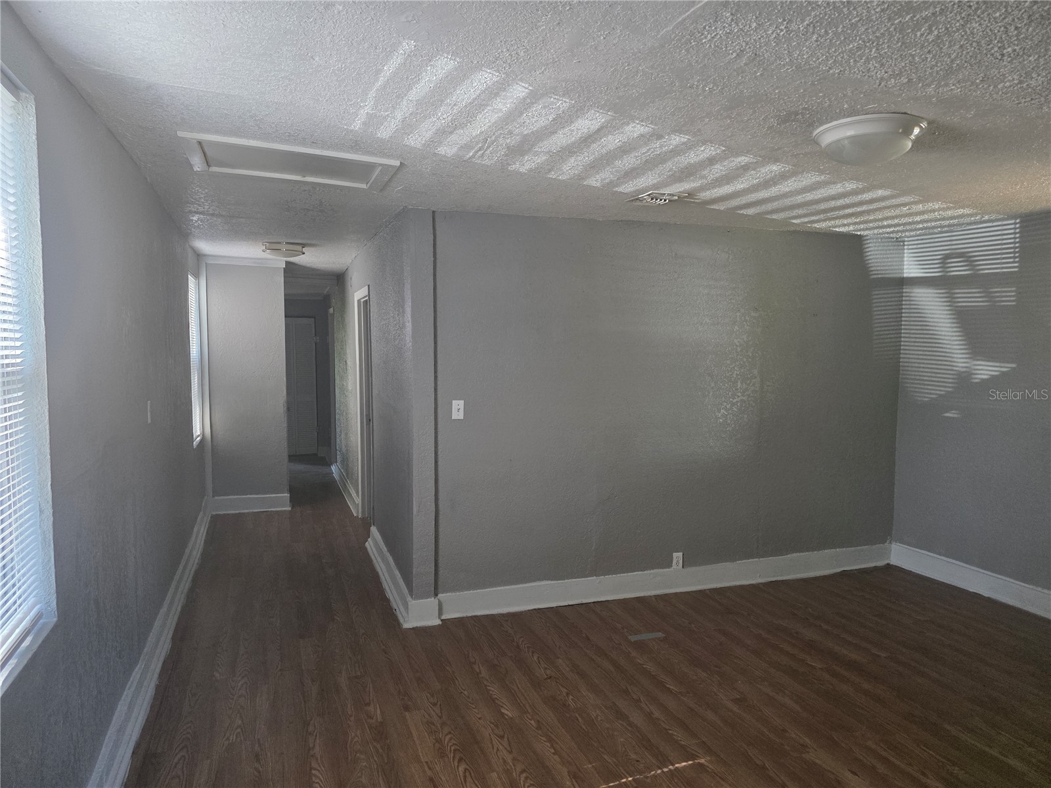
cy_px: 394
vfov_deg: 58.9
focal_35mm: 23
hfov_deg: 73.9
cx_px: 526
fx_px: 698
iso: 250
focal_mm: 6.3
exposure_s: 1/120
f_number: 1.7
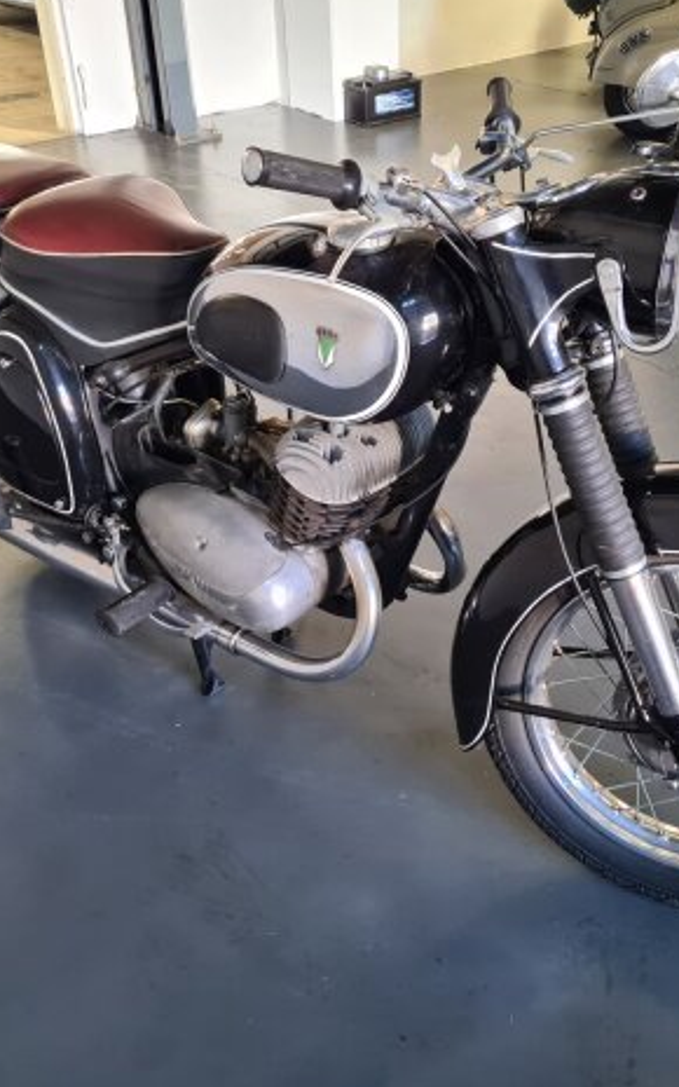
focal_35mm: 38
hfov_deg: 33.5
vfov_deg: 51.5
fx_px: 1125
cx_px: 412
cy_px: 546
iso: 400
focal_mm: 5.4
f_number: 1.8
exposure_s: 1/50
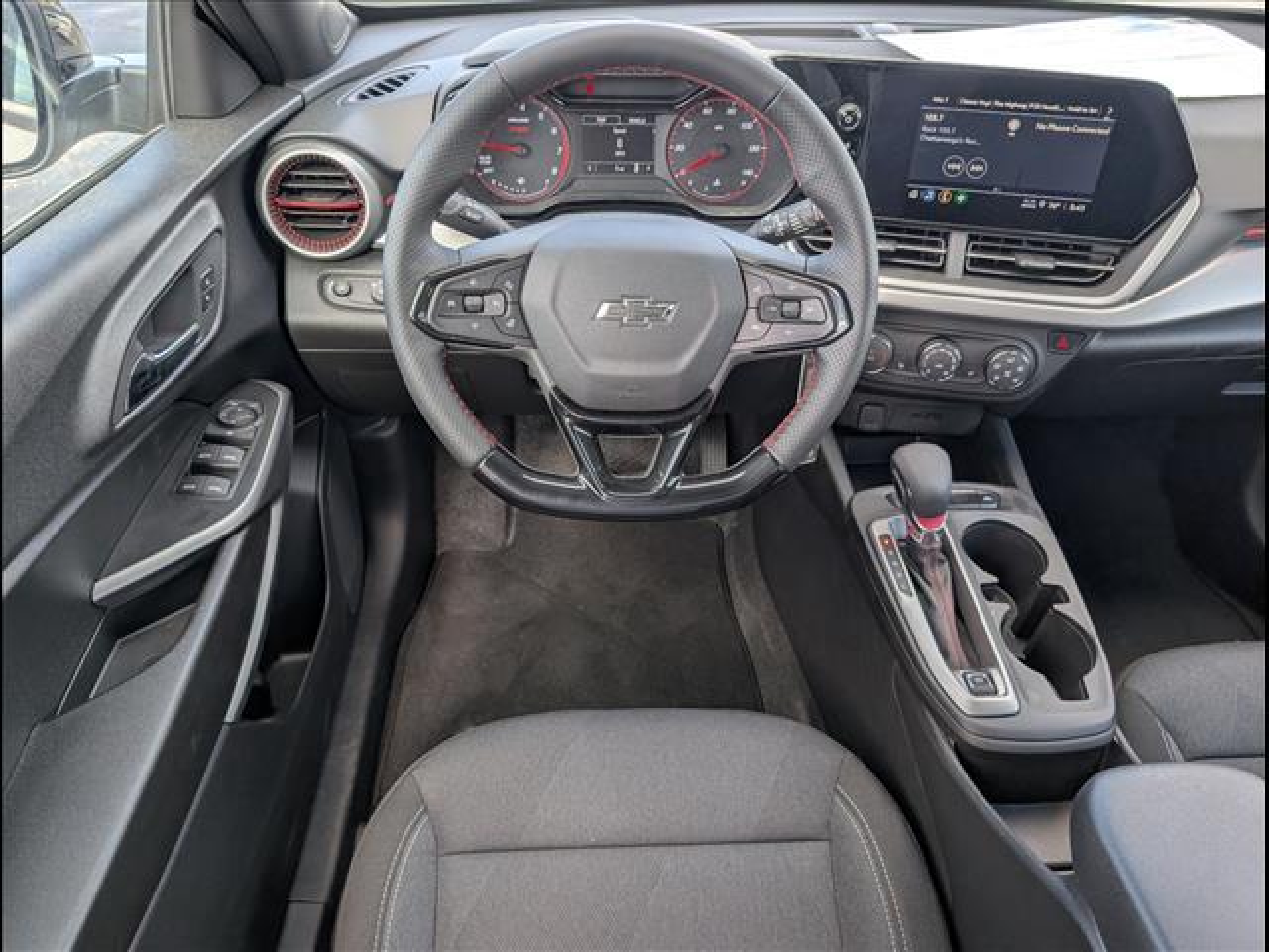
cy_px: 476
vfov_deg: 56.8
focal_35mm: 24
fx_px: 880
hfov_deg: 71.6
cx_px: 634
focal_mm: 6.9
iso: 180
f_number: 1.68
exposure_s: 1/667
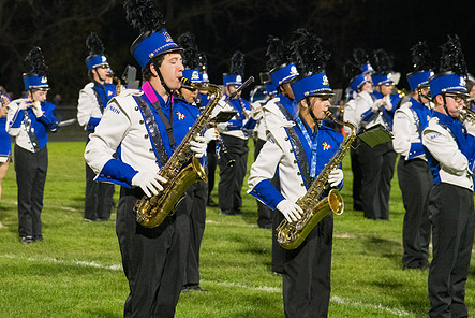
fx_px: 2073
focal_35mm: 157
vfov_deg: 8.8
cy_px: 136
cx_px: 194
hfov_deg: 13.1
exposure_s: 1/400
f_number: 5
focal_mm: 120
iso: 5000
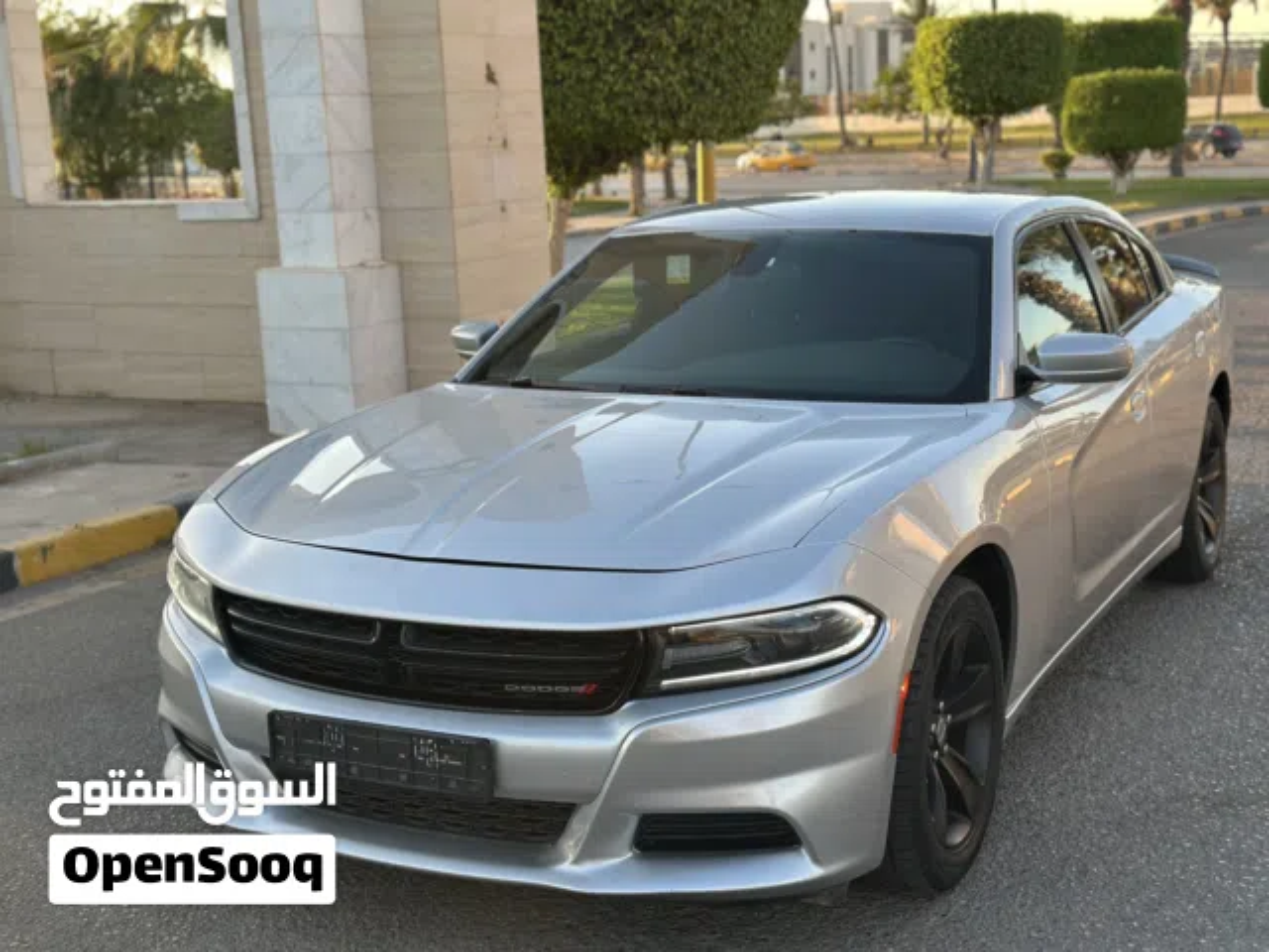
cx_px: 634
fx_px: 1760
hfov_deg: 39.7
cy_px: 476
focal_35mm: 48
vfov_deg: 30.3
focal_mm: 6.86
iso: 80
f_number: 1.78
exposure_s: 1/395
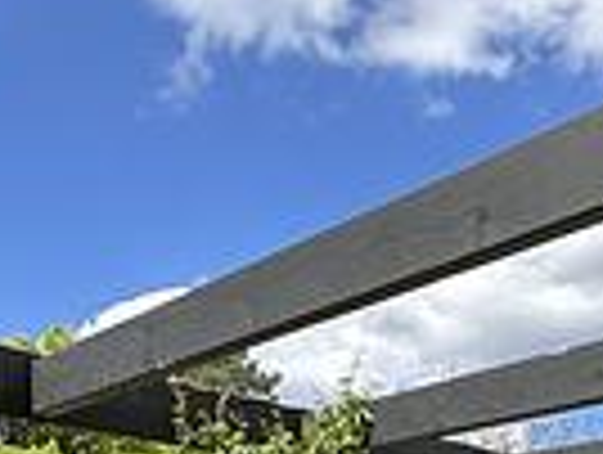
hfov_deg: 29.7
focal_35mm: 65
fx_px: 1134
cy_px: 865
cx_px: 342
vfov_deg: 17.4
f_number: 2.2
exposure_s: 1/875
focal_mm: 2.22
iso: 50
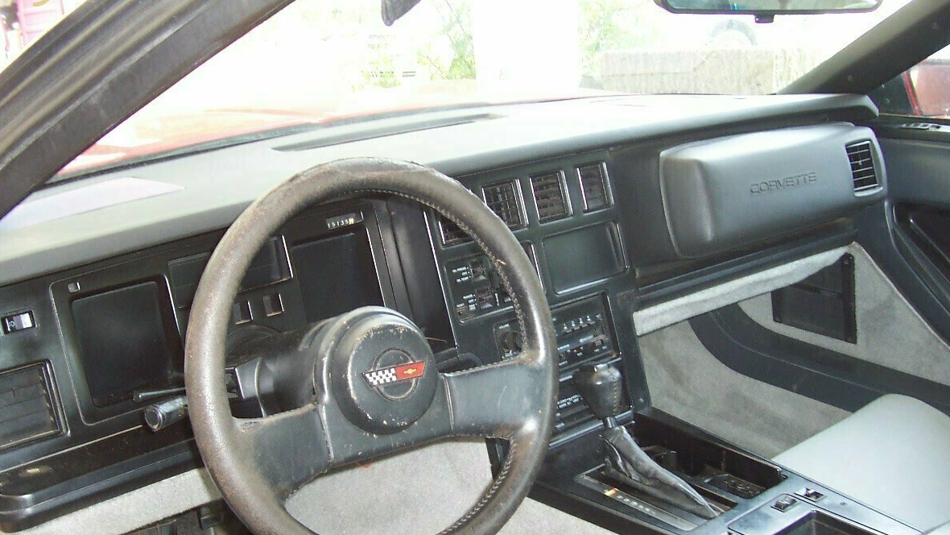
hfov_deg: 49.4
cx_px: 481
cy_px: 313
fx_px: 1033
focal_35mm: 41
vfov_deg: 29.0
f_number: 2.8
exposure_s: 1/60
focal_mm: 5.6
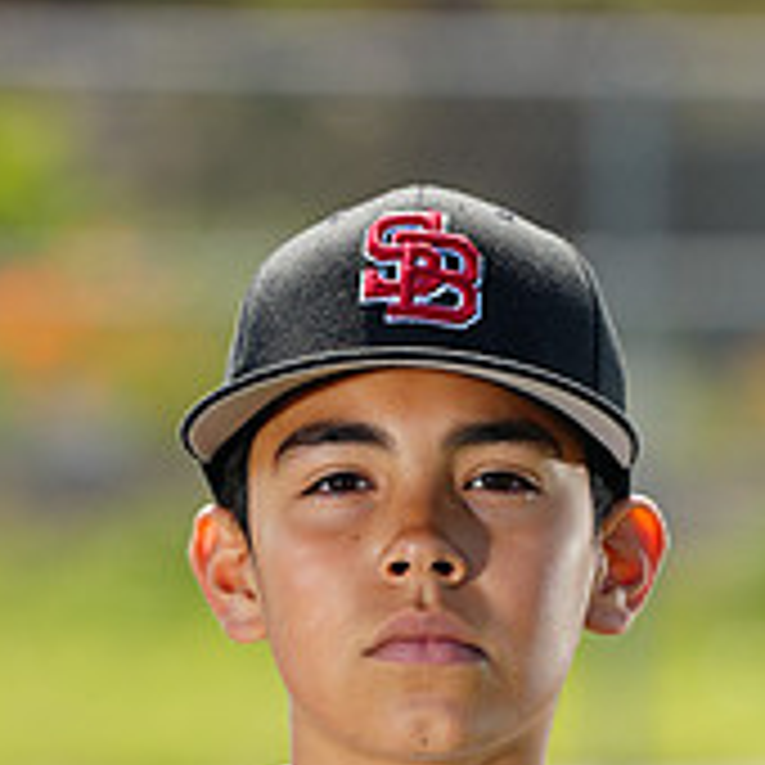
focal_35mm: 580
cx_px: 452
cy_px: 954
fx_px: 14502
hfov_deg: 3.0
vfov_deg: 3.0
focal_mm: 200
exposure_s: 1/250
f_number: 4.5
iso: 64
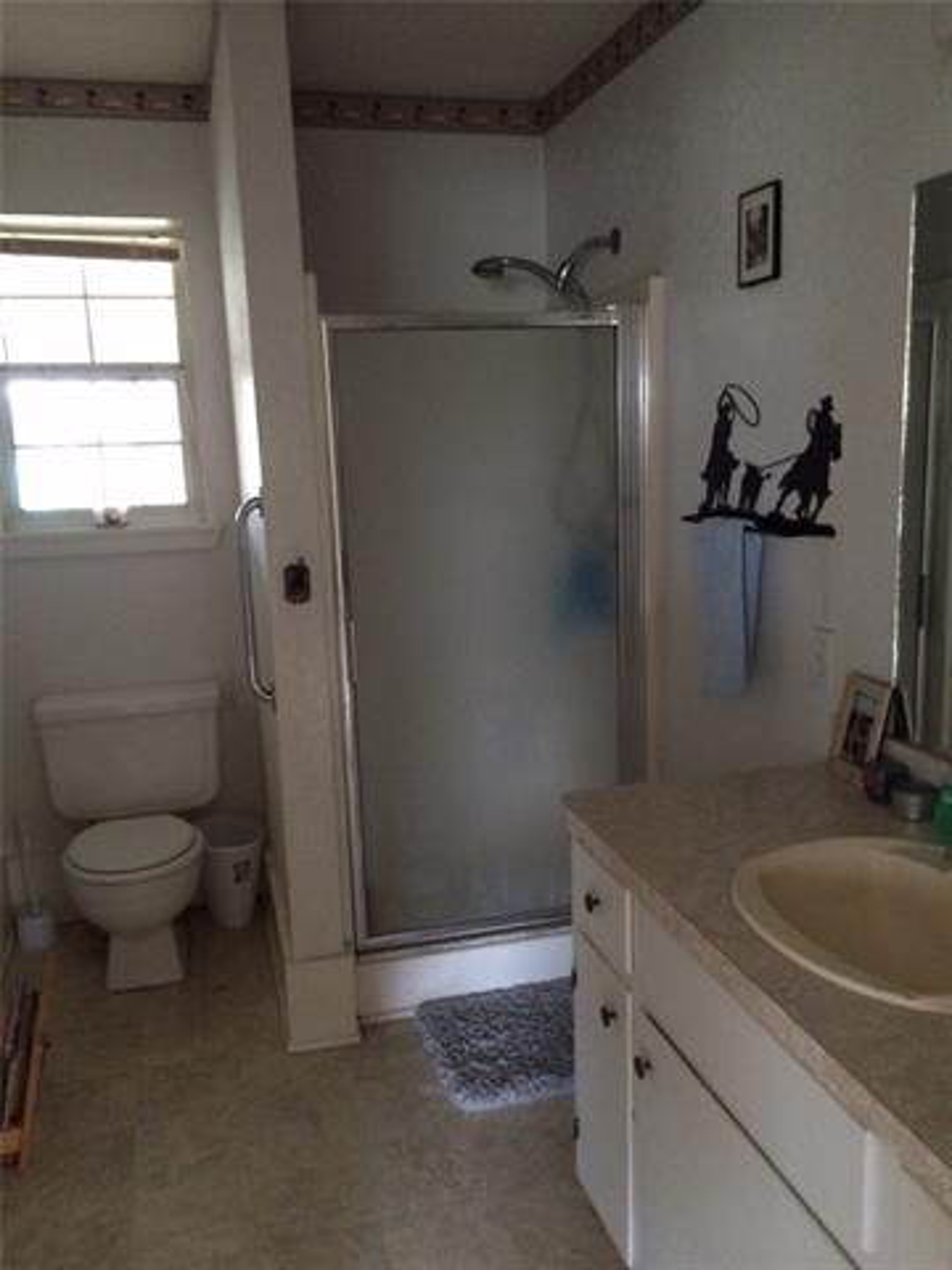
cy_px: 635
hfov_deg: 48.2
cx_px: 476
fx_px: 1063
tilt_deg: -10.8
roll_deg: +1.6
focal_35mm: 29
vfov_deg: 61.7
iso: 320
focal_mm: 4.15
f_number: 2.2
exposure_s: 1/15
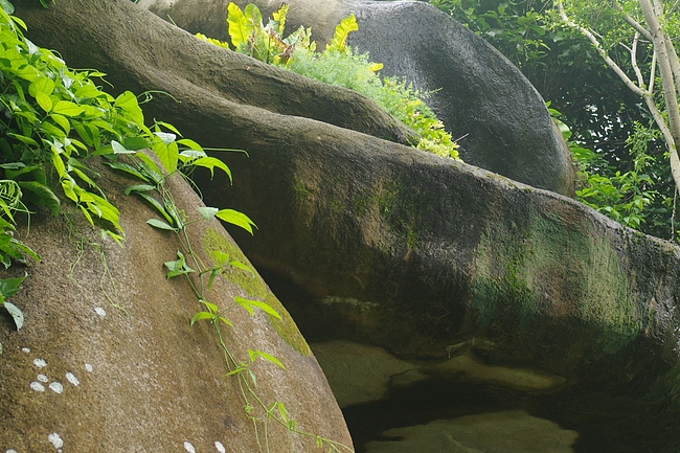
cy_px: 105
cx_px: 525
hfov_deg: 29.5
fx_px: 1265
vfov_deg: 20.1
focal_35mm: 67
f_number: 4.5
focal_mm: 23
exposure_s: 1/30
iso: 400
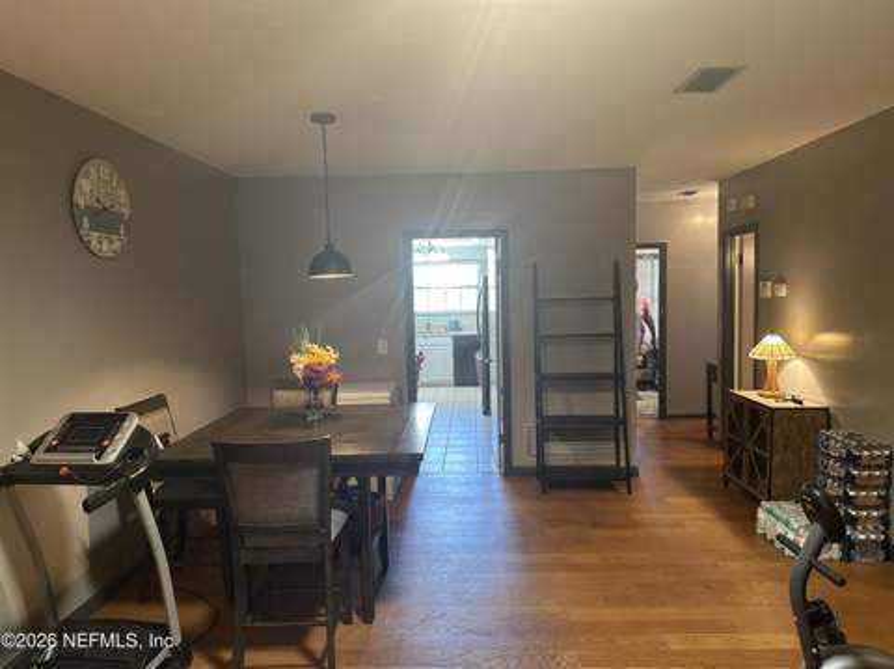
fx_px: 619
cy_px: 334
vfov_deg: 56.7
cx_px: 447
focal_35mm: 24
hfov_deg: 71.7
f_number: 1.78
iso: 400
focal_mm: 6.86
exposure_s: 1/60
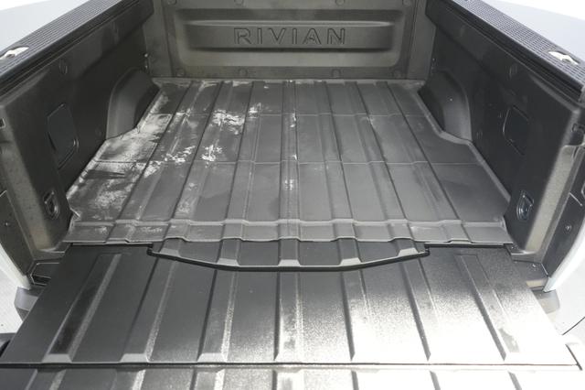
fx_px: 455
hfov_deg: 65.5
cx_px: 292
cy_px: 195
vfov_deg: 46.4
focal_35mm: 28
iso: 6400
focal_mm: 28
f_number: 2.8
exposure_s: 1/160
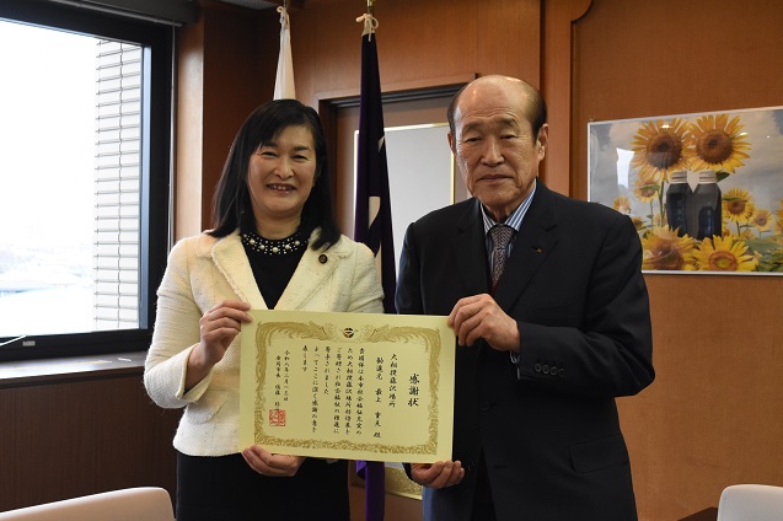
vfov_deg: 27.5
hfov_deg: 40.4
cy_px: 256
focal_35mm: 49
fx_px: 1065
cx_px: 386
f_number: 6.3
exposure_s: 1/160
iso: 2500
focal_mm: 32
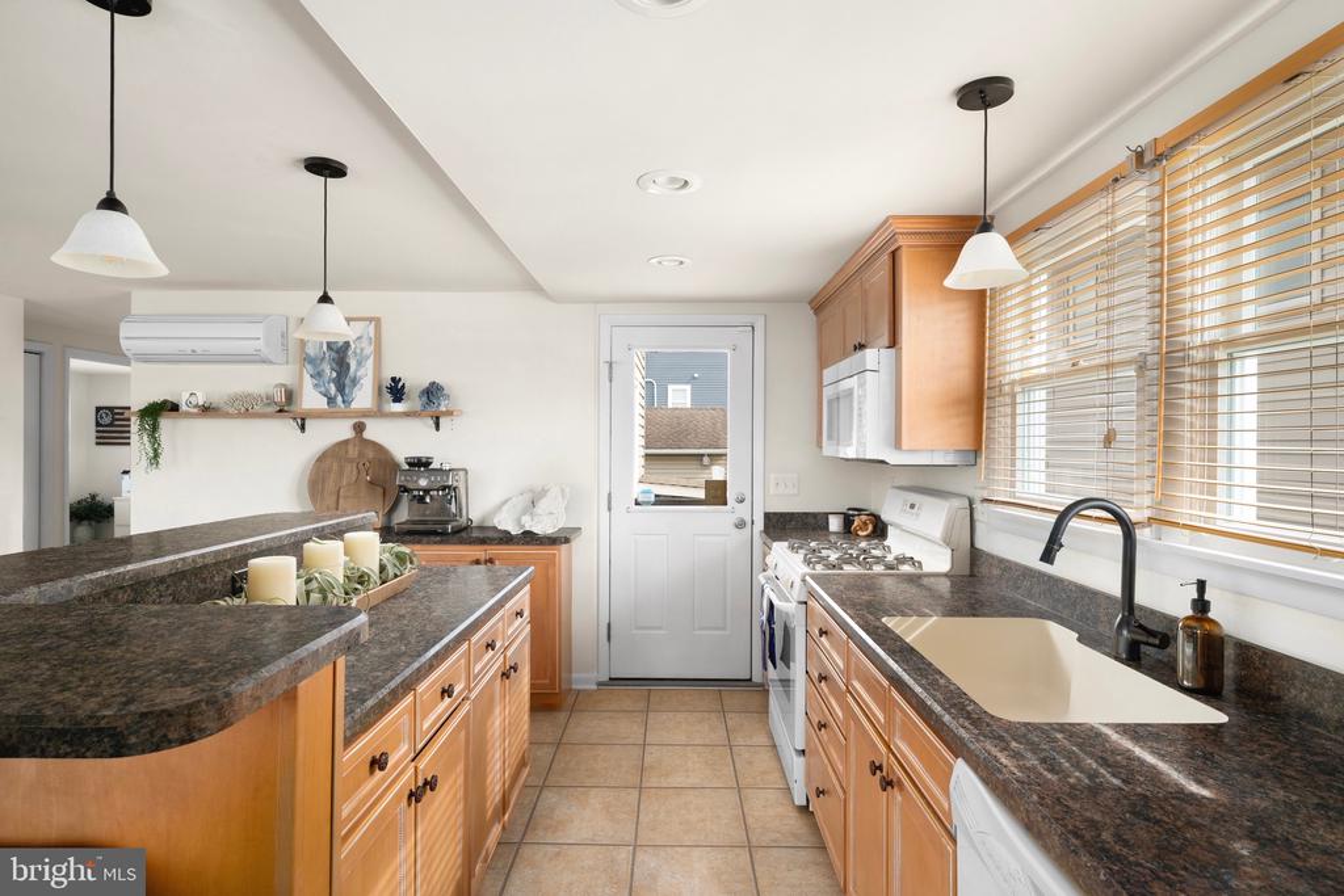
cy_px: 448
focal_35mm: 18
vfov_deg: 67.4
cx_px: 672
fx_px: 672
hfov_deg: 90.0
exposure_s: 1/3
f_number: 8
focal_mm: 18
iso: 500
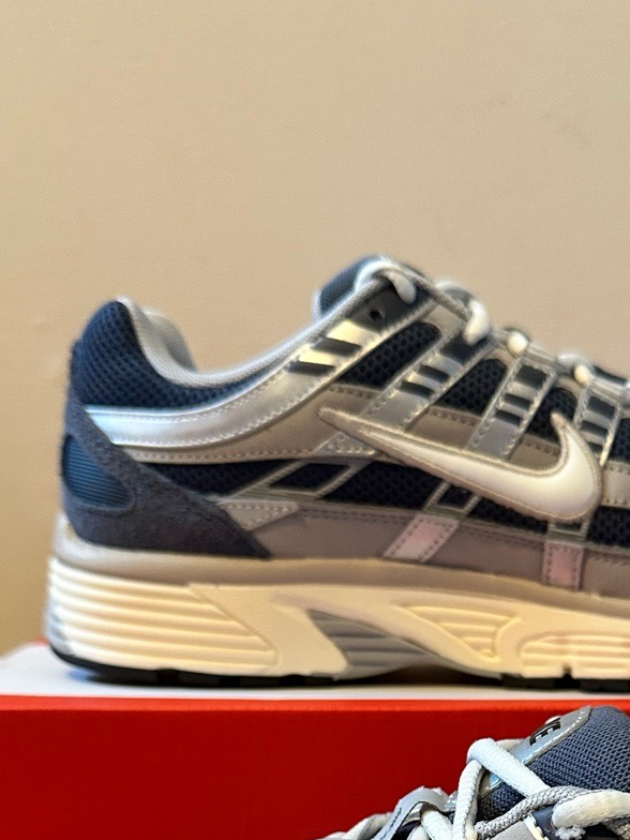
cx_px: 477
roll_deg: +0.9
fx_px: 1189
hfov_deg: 29.2
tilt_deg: -13.6
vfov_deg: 35.2
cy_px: 842
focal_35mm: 49
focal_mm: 6.86
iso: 400
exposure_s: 1/60
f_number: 1.78
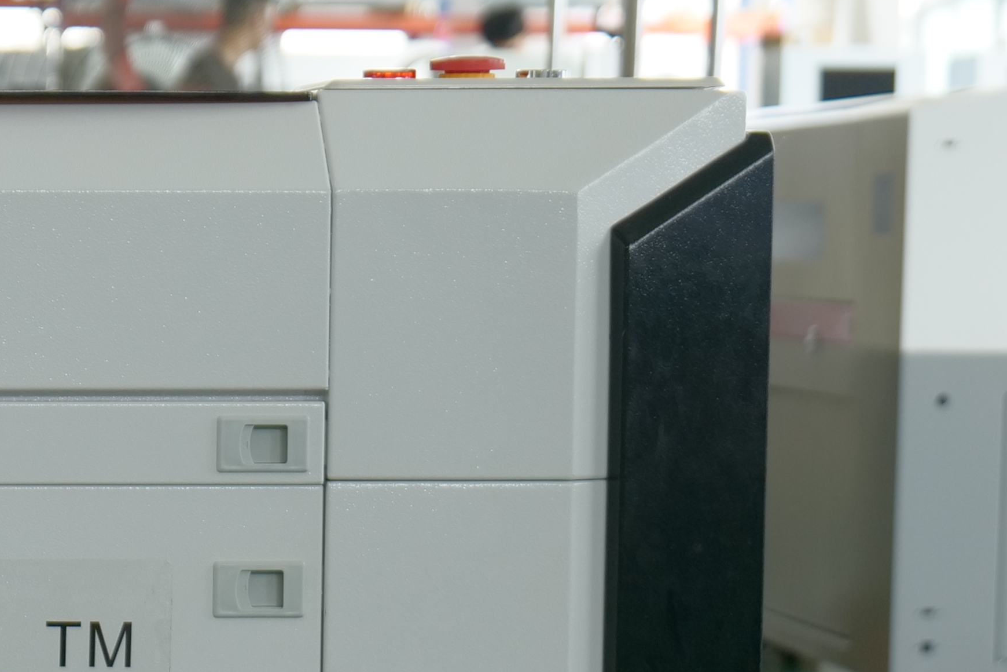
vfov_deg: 8.1
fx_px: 4727
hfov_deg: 11.8
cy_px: 714
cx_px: -294
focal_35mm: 169
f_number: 5.3
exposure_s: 1/50
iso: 500
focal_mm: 49
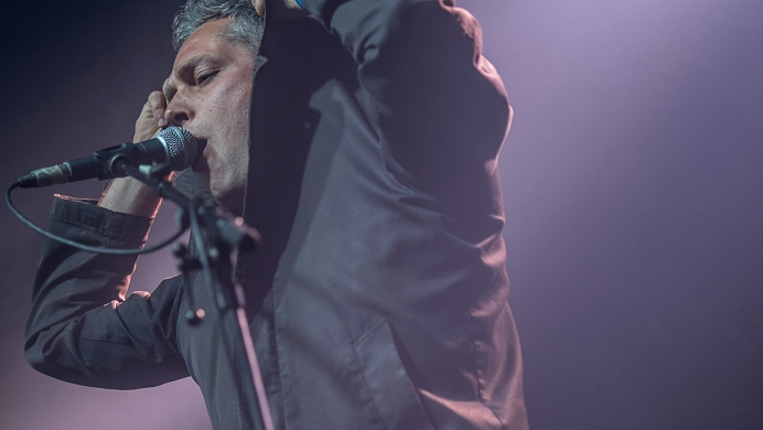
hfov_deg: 12.5
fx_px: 3472
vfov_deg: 7.1
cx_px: 380
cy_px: 239
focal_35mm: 172
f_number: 2.8
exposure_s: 1/100
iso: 500
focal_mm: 105
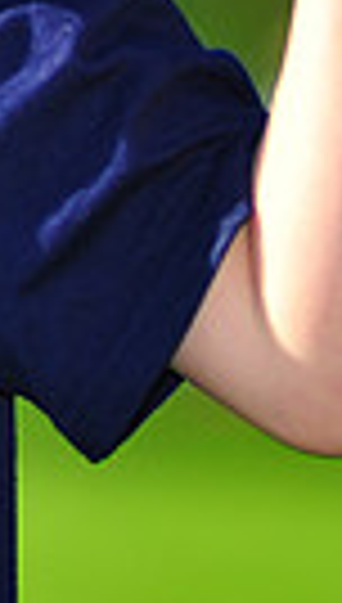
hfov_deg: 1.5
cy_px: -238
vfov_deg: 2.6
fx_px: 13025
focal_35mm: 813
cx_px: -333
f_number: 3.5
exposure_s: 1/1250
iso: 200
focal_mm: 180
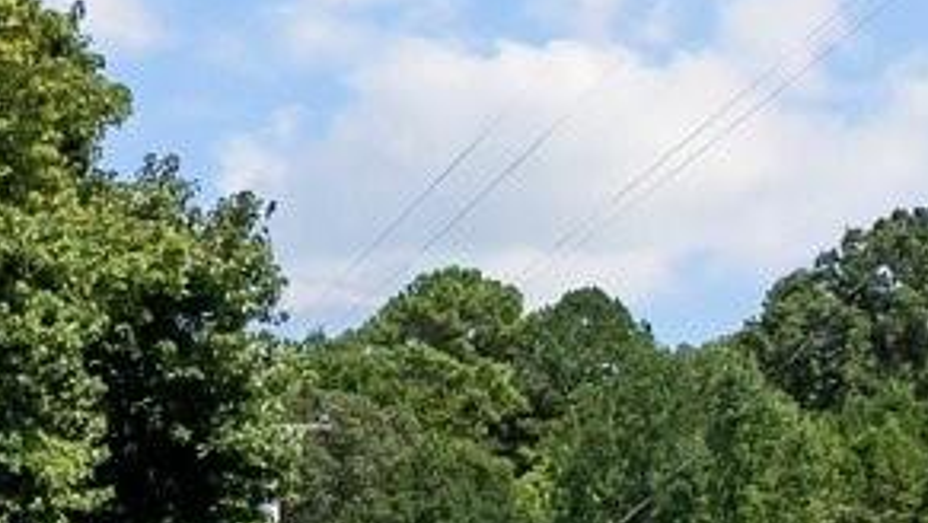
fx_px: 4530
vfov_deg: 6.2
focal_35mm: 184
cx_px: -622
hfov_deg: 11.1
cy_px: 1360
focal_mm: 12.29
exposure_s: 1/500
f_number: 2.8
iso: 100
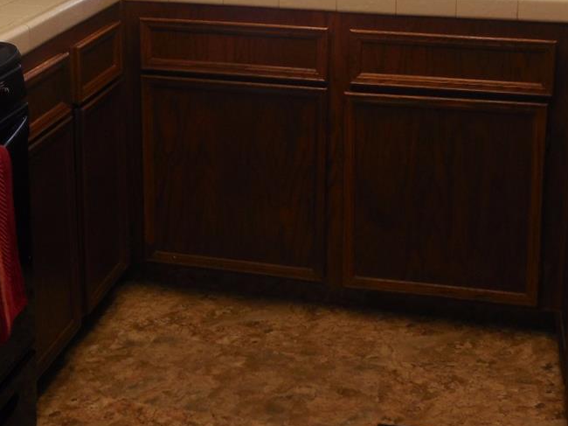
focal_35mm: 60
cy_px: -1
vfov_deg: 23.4
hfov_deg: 32.1
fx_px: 984
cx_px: 236
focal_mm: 4.6
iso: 125
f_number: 3.5
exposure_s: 1/60
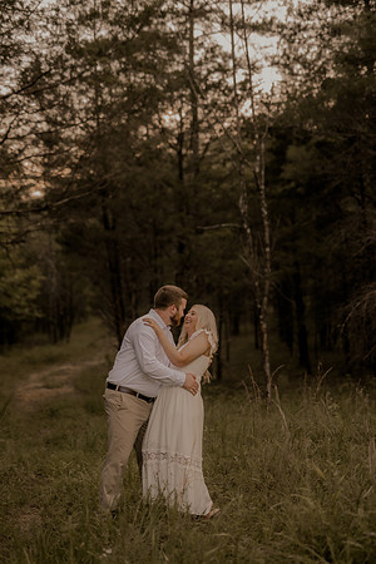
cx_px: 188
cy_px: 282
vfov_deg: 39.6
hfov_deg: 27.0
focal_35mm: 50
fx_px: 783
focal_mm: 50
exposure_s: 1/250
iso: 200
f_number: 2.2
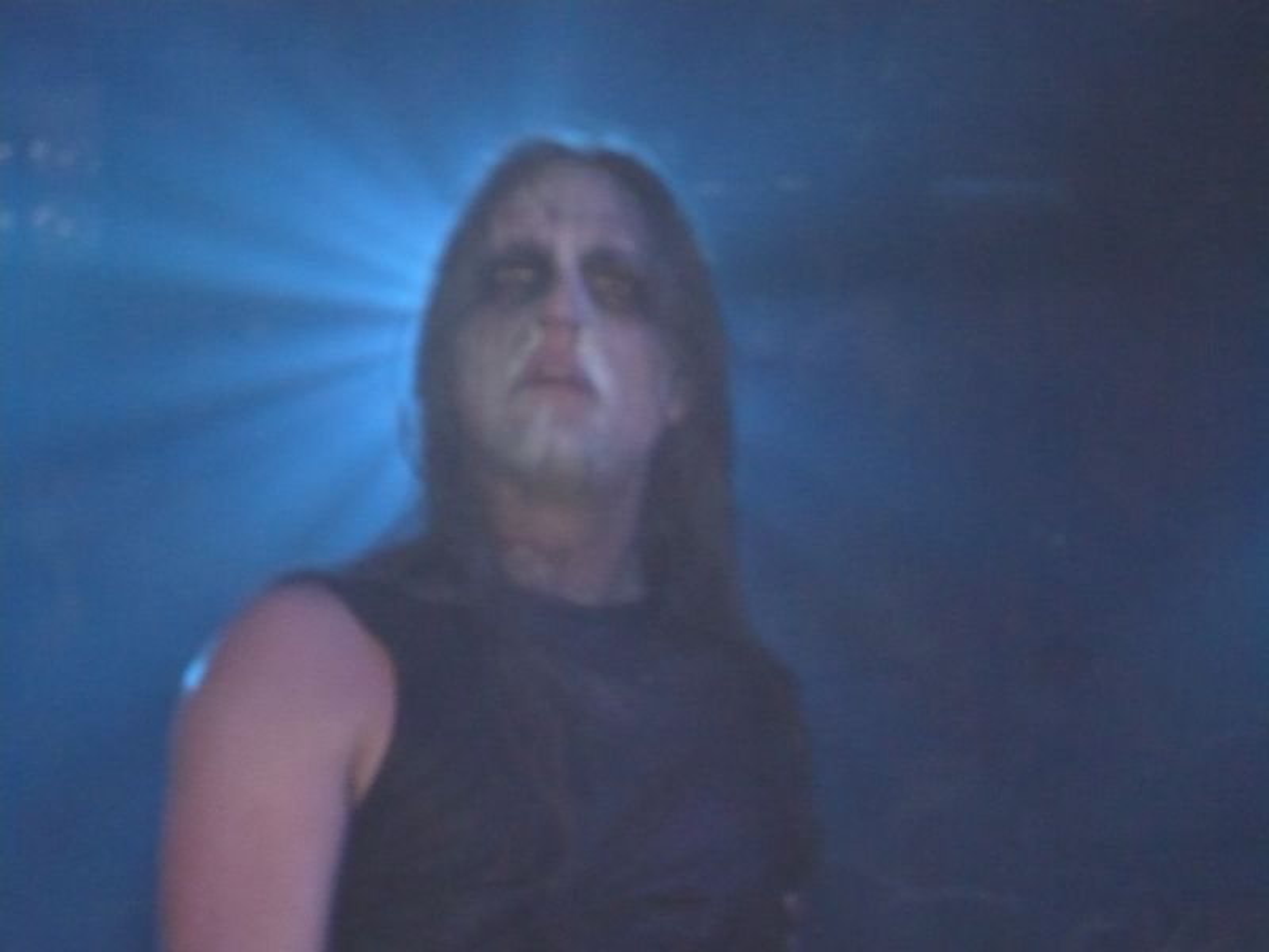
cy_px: 476
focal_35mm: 100
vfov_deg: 14.8
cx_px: 634
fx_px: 3666
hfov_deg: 19.6
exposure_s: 1/30
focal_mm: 16.4
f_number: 5.6
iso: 500
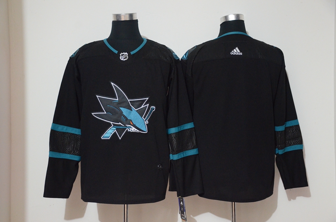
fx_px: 489
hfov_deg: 37.9
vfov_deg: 25.6
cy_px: 111
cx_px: 168
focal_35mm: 52
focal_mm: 35
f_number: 4.2
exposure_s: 1/13
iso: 4000
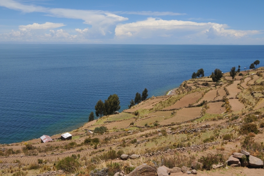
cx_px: 132
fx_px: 286
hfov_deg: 49.6
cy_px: 88
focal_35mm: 39
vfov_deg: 34.1
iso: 200
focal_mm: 26
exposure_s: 1/350
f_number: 11
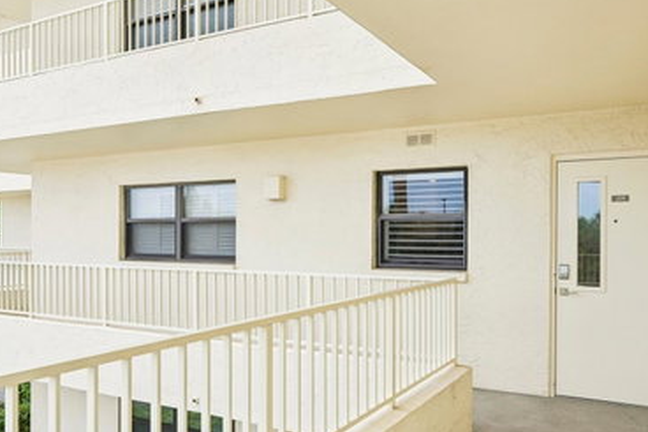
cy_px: 242
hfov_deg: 60.8
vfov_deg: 42.7
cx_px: 298
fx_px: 551
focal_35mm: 31
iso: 400
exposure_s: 1/1000
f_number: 8
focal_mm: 23.5
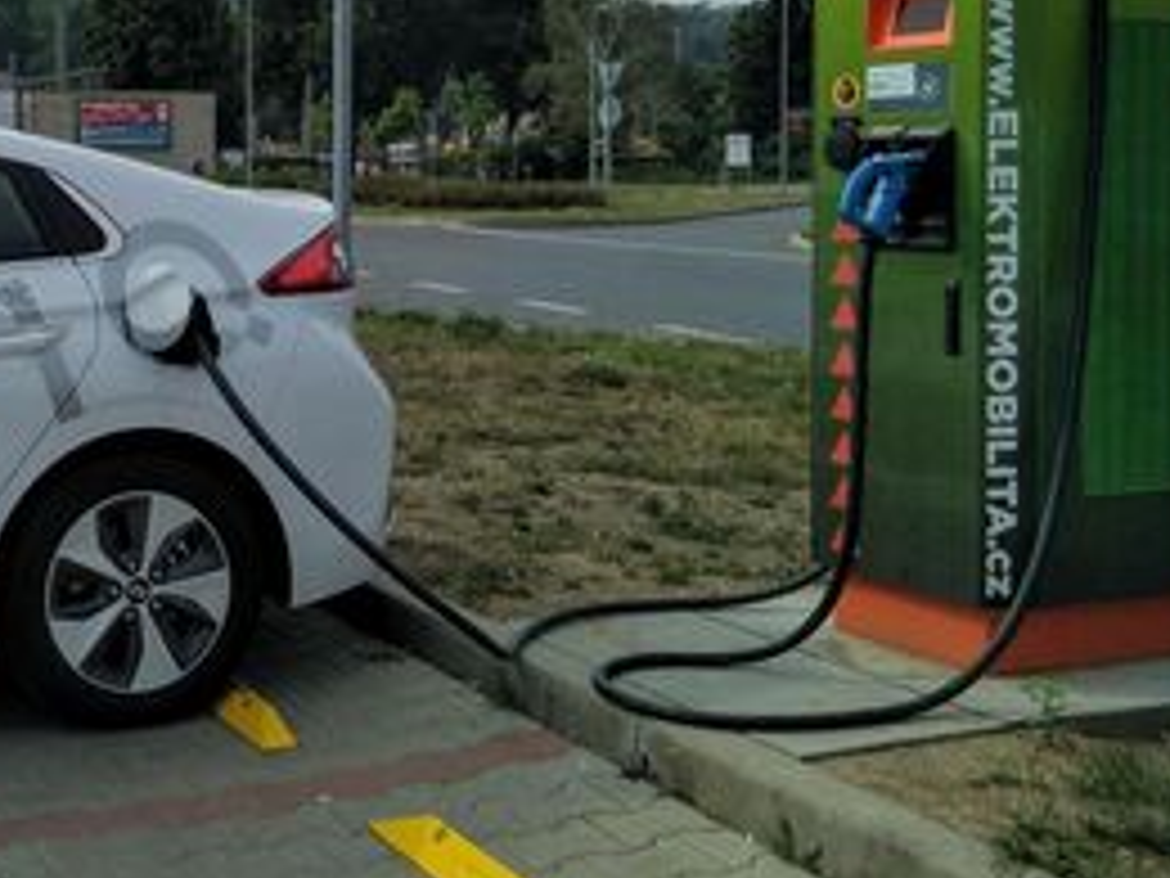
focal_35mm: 52
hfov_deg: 34.6
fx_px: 1758
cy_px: 221
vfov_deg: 27.6
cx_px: 99
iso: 101
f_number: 2.2
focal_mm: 3.46
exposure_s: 1/2169
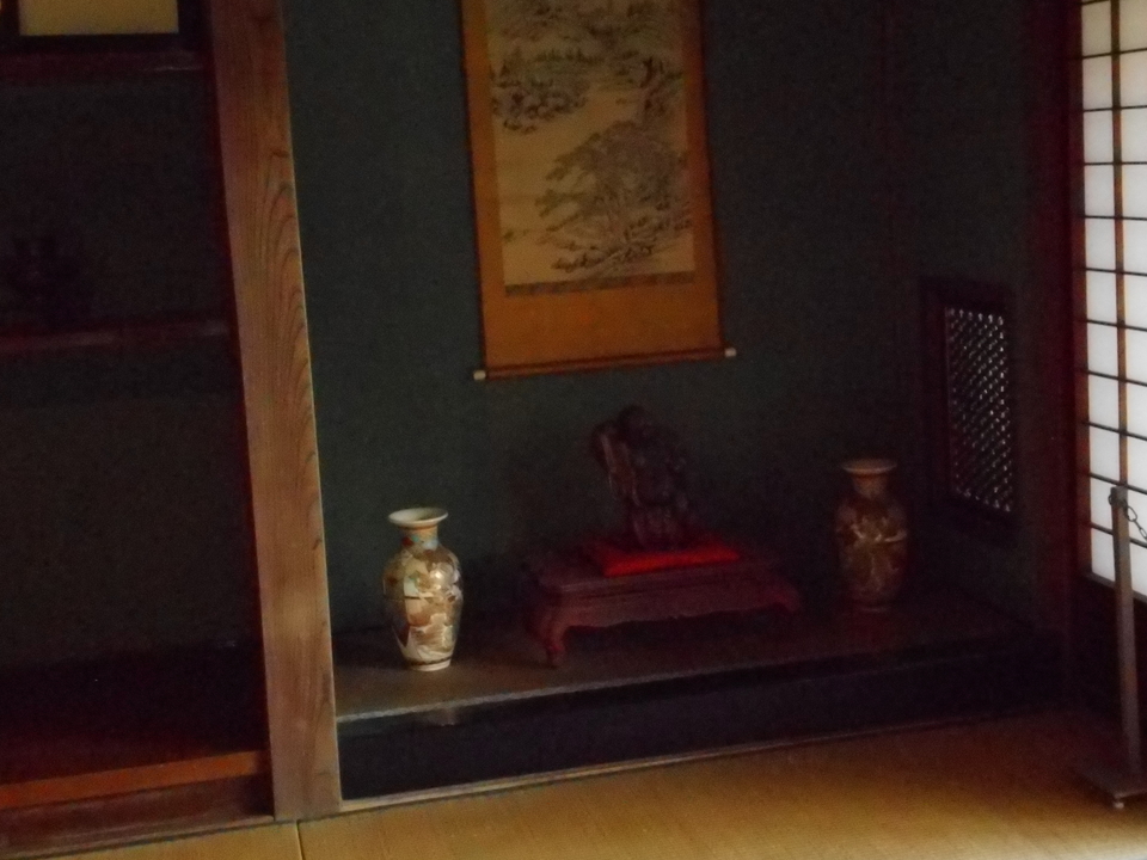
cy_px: 362
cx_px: 640
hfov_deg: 34.9
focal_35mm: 55
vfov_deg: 26.5
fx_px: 1822
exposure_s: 1/30
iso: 1600
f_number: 4.7
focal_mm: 7.9
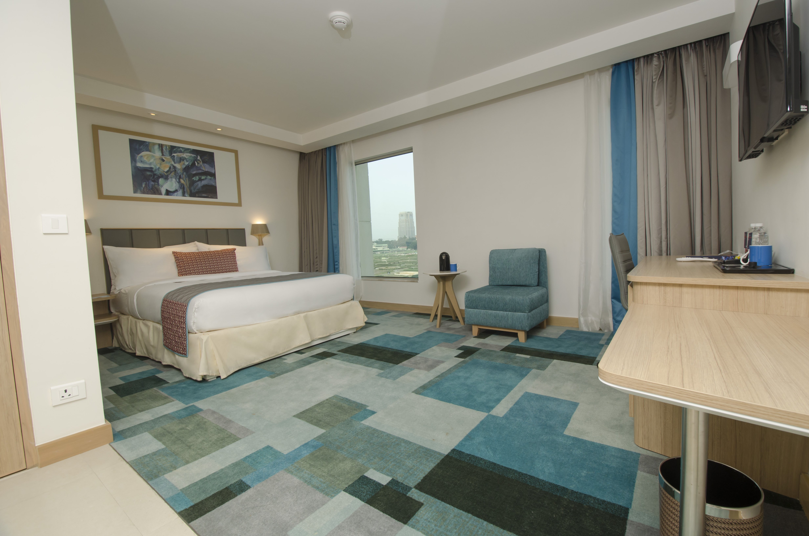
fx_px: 336
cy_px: 268
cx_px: 404
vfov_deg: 77.1
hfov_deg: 100.5
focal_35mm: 15
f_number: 8
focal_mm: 10
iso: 500
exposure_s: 1/50
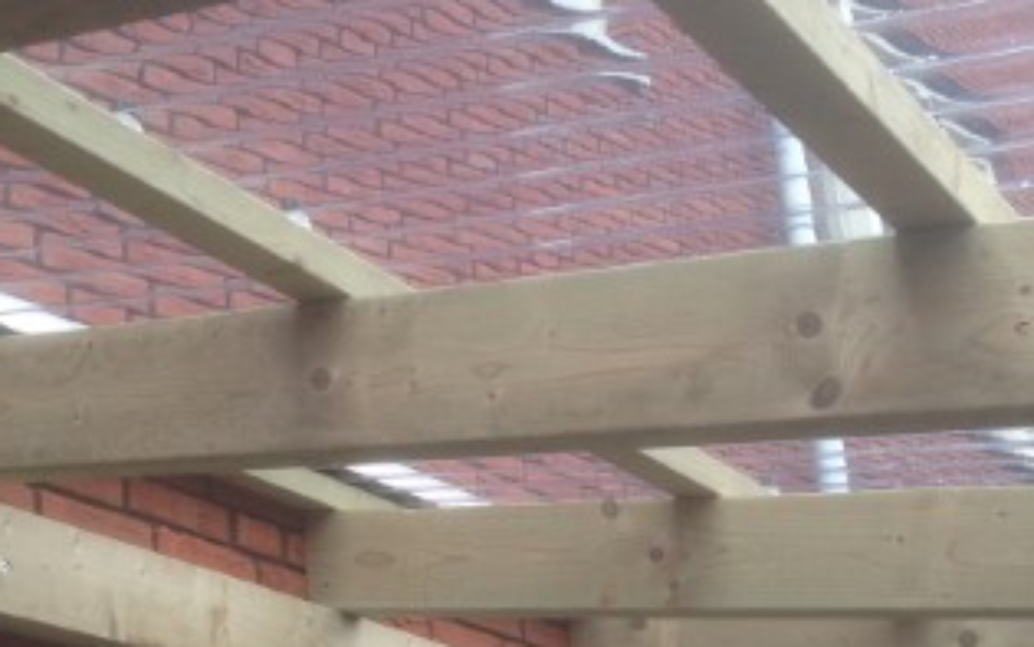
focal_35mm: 71
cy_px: 578
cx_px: 486
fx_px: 2001
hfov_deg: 29.0
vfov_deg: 18.1
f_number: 2.4
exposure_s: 1/166
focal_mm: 4.12
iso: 50
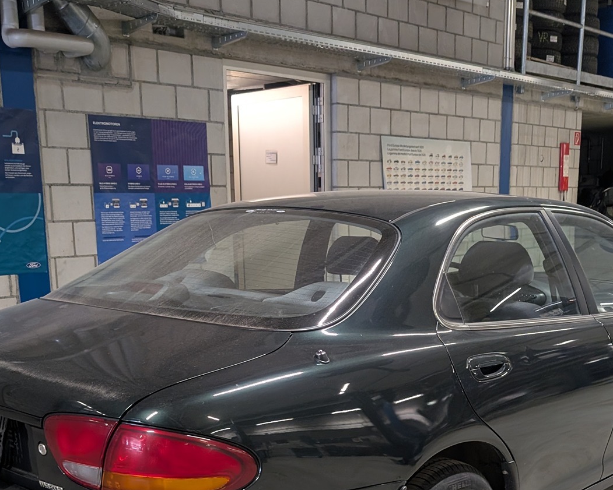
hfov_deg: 41.1
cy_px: 393
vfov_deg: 32.5
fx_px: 816
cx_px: 322
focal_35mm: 45
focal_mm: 6.9
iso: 855
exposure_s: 1/212
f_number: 1.68
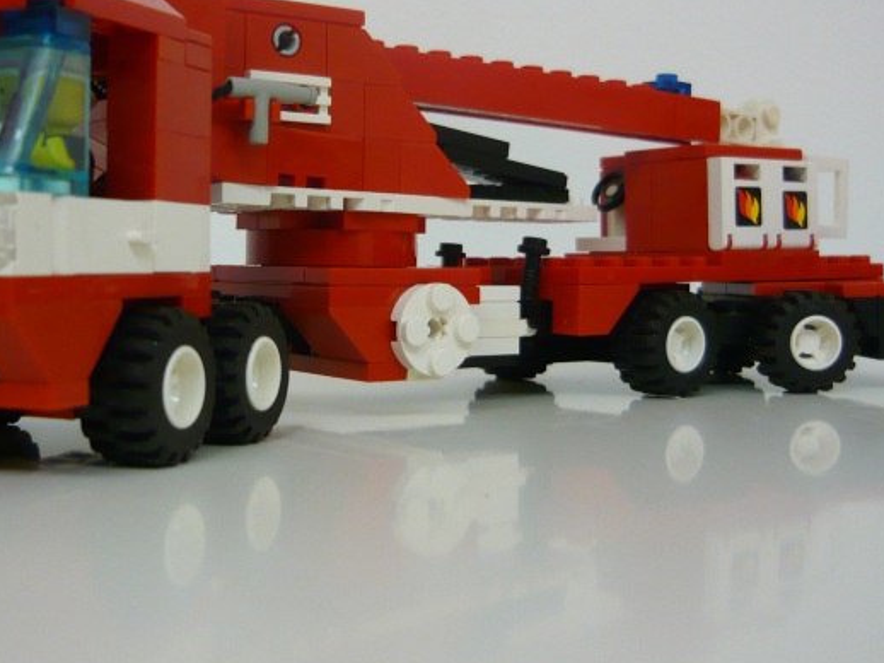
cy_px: 234
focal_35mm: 51
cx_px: 321
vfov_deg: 28.4
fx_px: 1302
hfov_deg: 37.2
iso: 200
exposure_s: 1/30
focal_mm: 5.5
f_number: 2.8
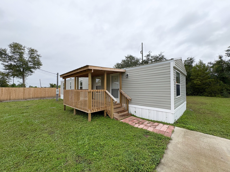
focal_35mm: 14
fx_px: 93
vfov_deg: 85.7
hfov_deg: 102.1
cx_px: 115
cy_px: 86
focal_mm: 2.22
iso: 40
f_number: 2.2
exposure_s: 1/476
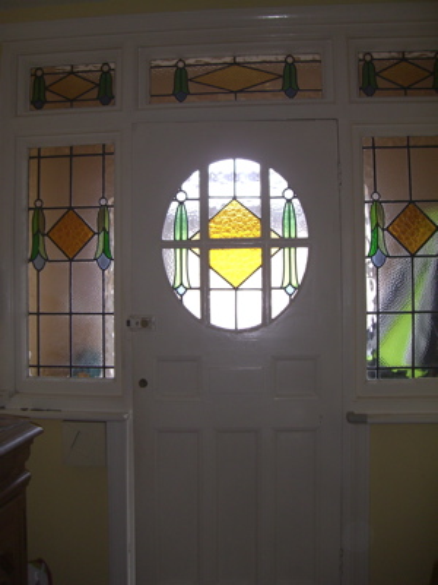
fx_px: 641
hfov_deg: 37.7
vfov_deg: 49.0
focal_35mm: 38
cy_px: 292
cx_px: 219
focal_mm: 6.2
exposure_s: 1/40
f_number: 2.7
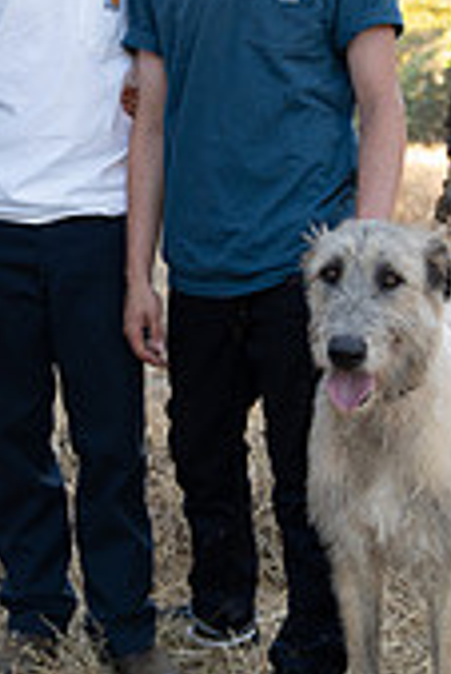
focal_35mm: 85
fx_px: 1594
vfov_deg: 23.7
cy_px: 171
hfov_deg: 16.0
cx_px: 116
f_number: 2.8
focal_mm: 32
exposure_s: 1/160
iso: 250
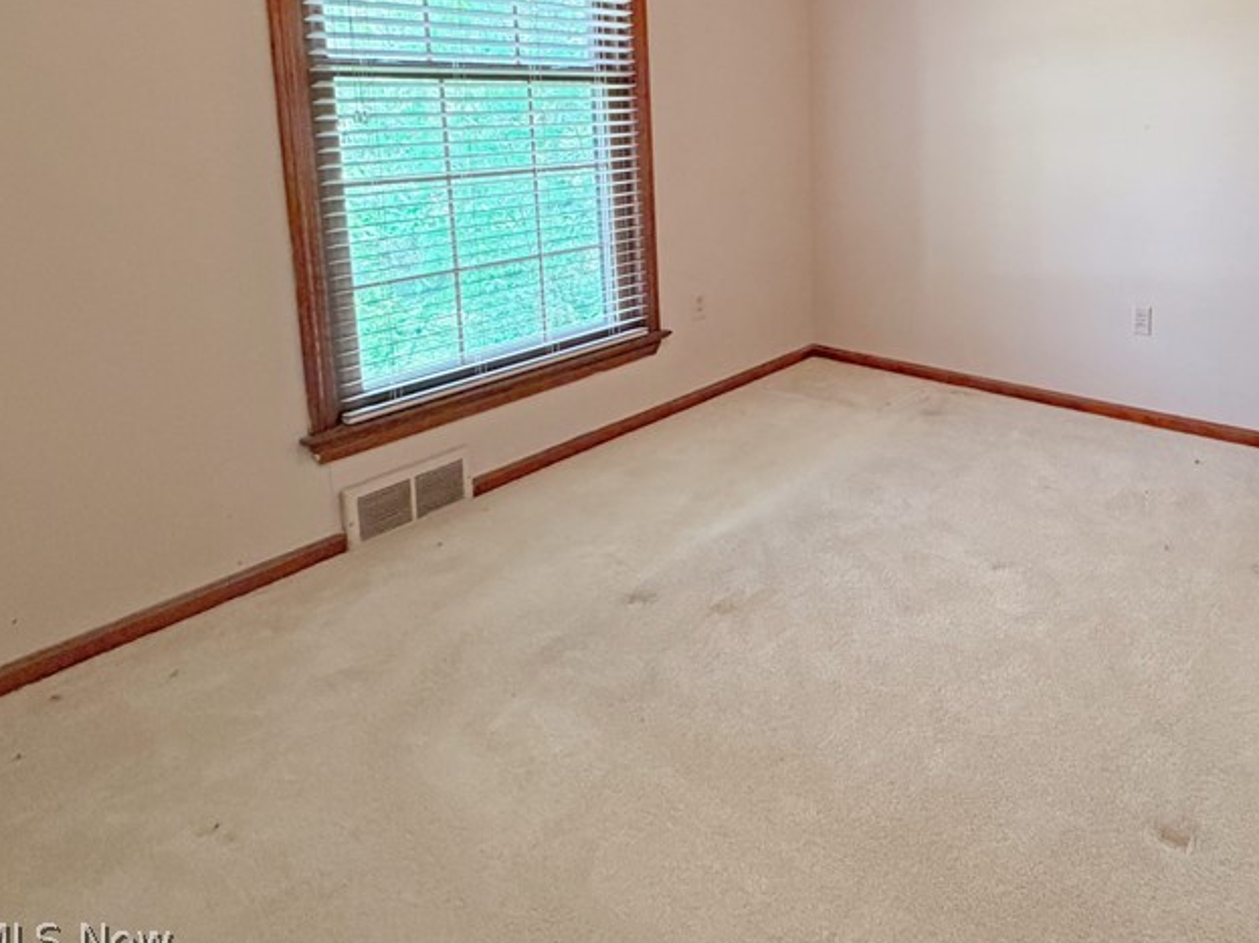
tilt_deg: -6.9
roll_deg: +0.0
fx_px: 836
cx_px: 996
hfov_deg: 67.4
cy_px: 198
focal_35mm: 23
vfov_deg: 55.0
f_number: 2.2
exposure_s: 1/60
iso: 320
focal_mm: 2.22
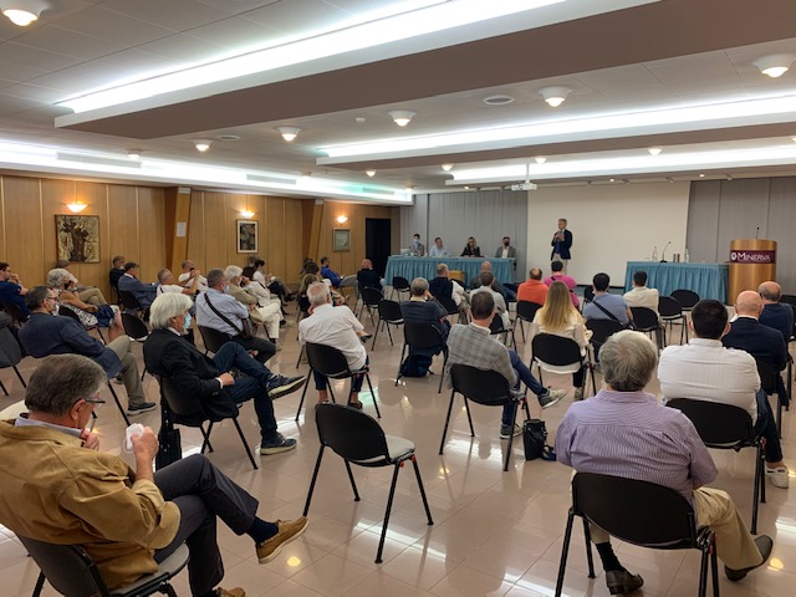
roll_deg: -0.6
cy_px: 298
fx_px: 598
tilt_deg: -3.8
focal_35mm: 26
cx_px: 398
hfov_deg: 67.3
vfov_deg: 53.1
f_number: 1.8
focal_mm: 4.25
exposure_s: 1/50
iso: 64
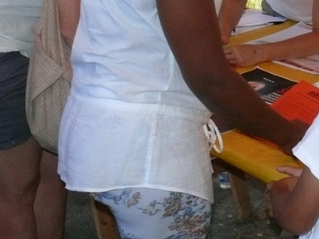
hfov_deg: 21.0
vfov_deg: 16.1
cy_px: -30
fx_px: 820
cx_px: 344
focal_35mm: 89
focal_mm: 7.4
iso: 400
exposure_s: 1/400
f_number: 5.6
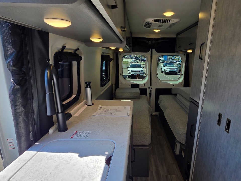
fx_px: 132
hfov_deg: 84.0
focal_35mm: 19
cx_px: 139
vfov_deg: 68.5
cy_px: 99
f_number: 1.9
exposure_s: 1/512
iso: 40
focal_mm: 2.2
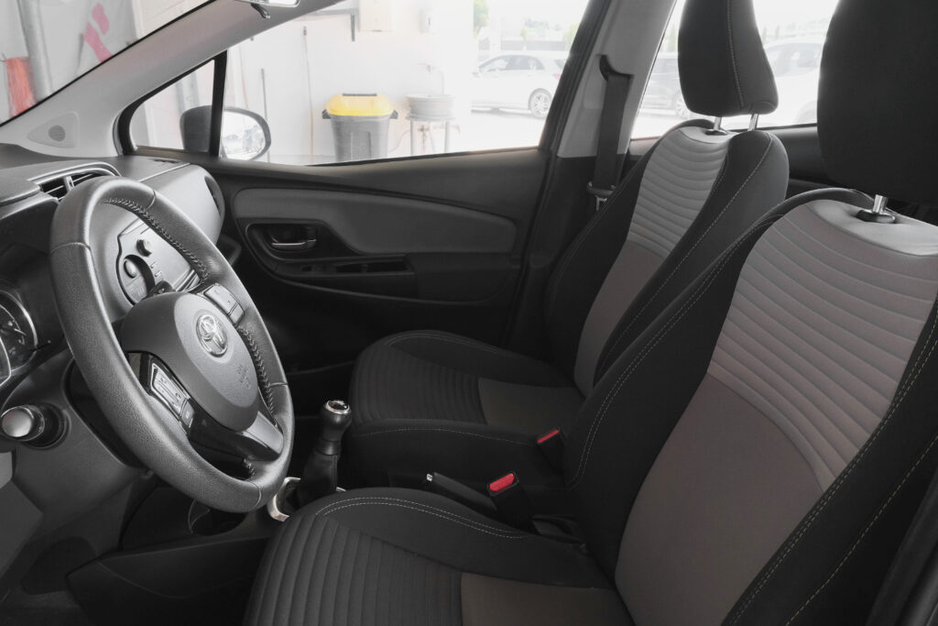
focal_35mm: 29
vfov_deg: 45.0
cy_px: 313
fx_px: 756
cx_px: 469
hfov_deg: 63.7
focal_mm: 19.2
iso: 2000
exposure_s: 1/80
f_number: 7.1
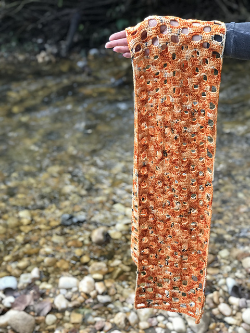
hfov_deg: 25.7
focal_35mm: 57
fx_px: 549
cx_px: 125
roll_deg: +1.4
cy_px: 166
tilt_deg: -26.3
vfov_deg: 33.8
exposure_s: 1/60
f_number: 2.8
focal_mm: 6.6
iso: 25
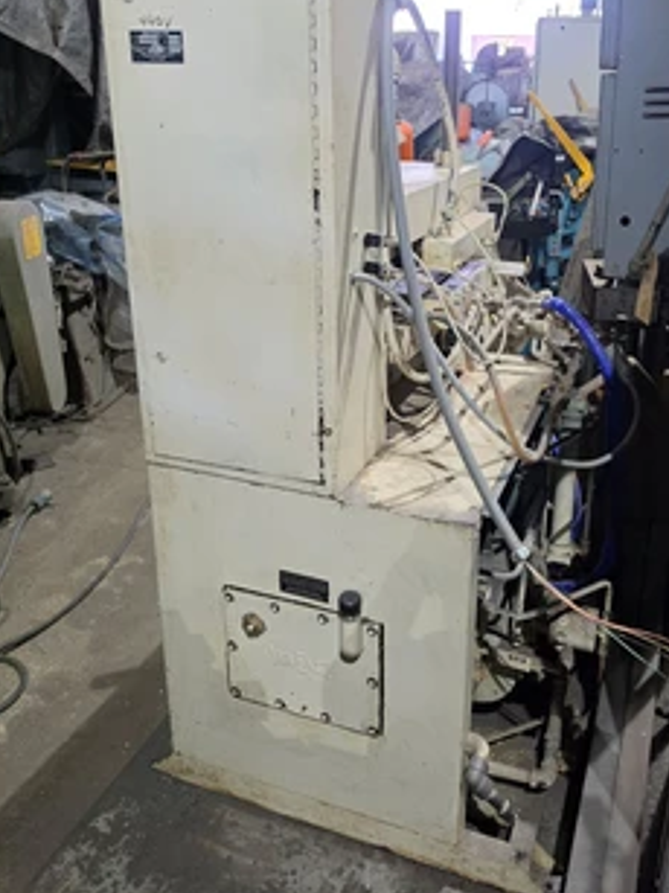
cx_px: 372
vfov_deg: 59.5
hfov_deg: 46.7
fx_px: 774
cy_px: 355
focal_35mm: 30
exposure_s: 1/120
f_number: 1.4
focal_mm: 6.5
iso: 200
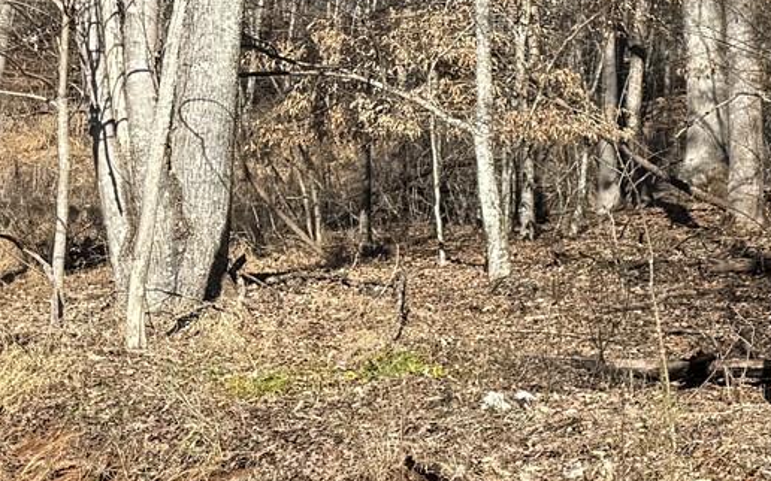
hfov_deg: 16.7
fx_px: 2121
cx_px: 1433
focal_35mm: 101
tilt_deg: +14.0
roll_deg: -1.2
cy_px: 193
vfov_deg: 12.9
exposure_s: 1/2445
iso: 80
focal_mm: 6.76
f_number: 1.78
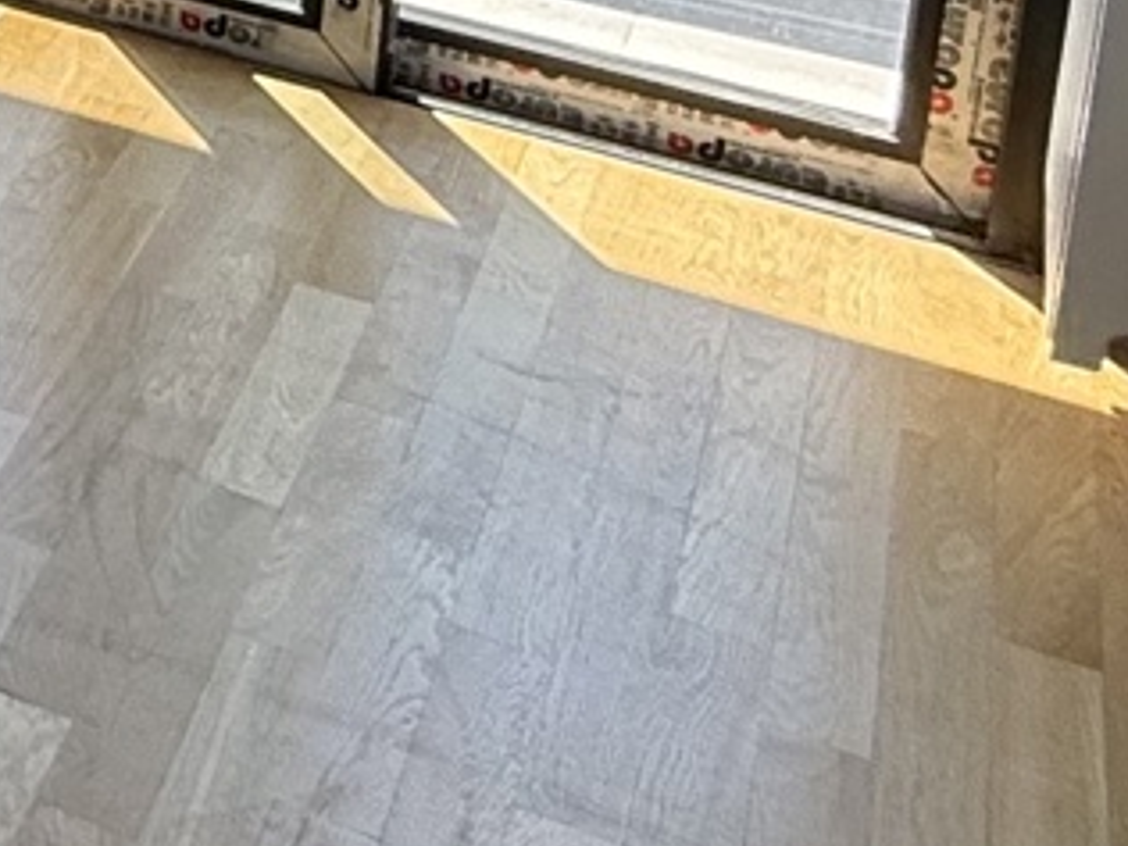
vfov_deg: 15.0
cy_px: -700
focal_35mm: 85
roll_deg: -1.0
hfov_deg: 17.3
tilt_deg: -9.7
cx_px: -1078
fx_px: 2770
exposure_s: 1/214
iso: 64
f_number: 2.2
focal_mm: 2.22
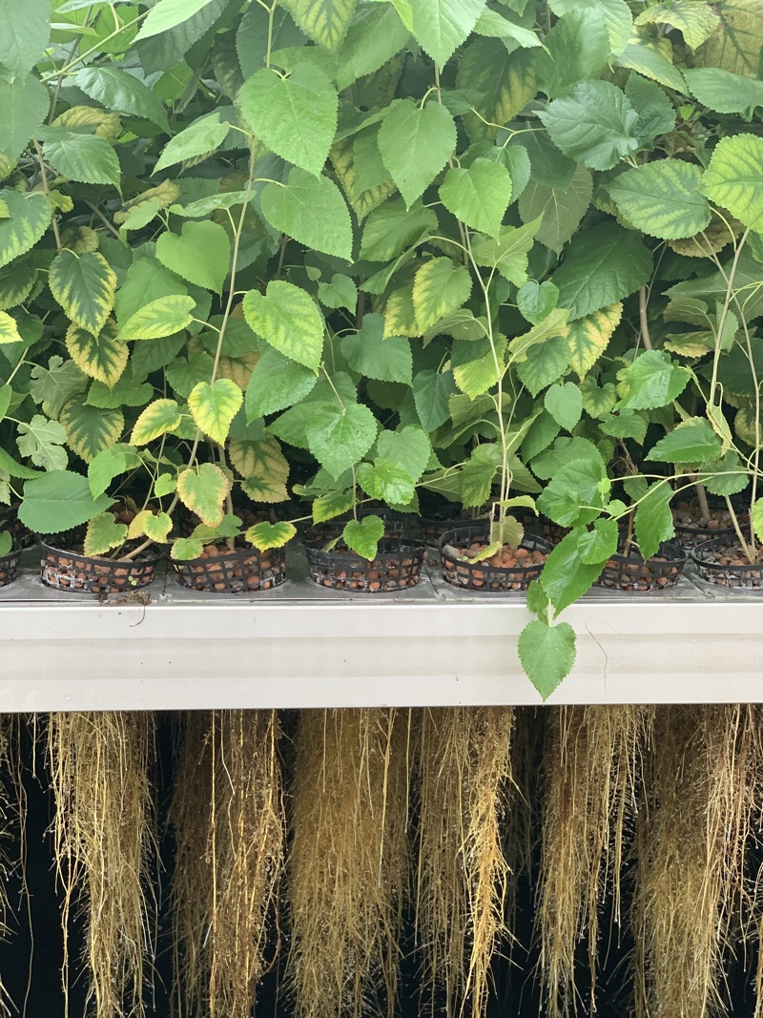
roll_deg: -1.4
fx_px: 1529
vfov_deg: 36.8
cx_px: 382
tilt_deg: -11.7
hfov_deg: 28.0
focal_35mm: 52
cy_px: 509
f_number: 2.4
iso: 125
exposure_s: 1/95
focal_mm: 6
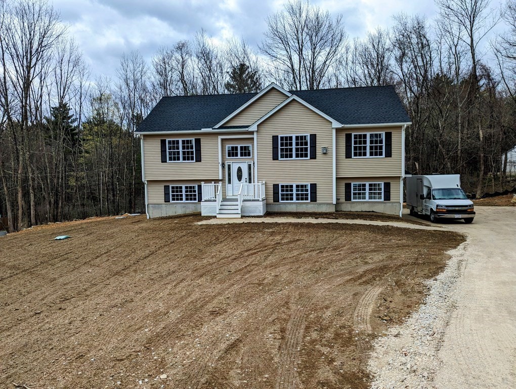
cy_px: 194
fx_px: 358
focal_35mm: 24
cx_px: 258
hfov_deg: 71.5
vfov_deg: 56.9
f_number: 1.85
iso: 46
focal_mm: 6.81
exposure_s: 1/1332
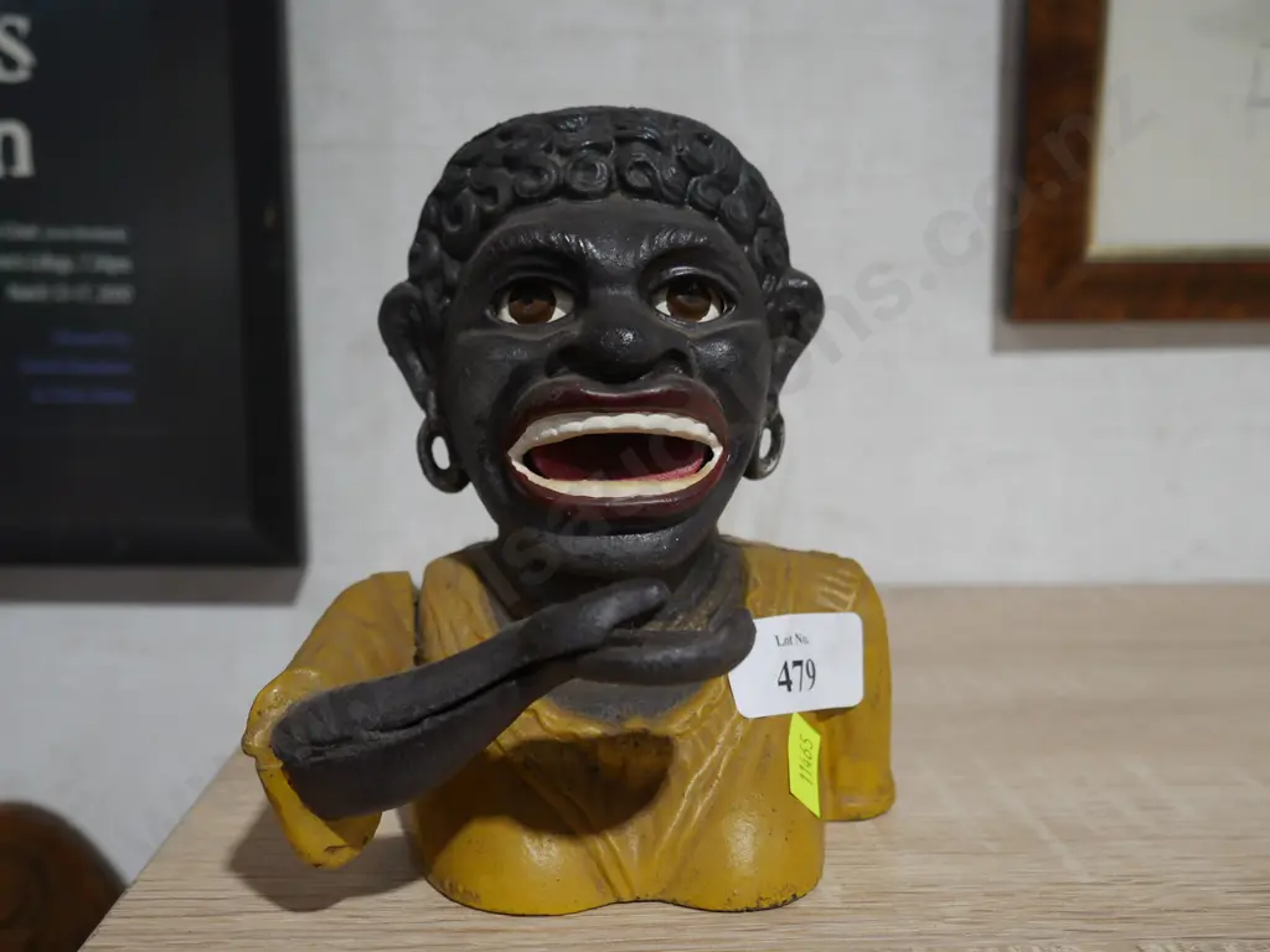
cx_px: 635
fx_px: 1247
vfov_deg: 41.8
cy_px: 476
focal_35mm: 34
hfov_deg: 54.0
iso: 400
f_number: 4
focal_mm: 17
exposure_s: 1/60
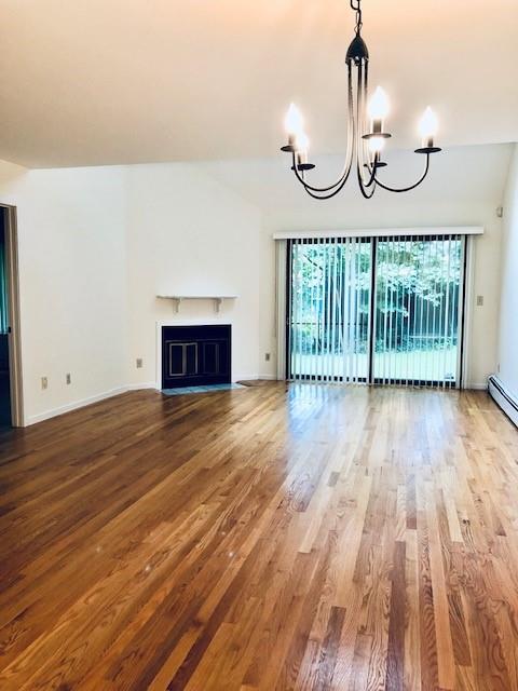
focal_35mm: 28
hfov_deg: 49.7
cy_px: 346
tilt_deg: -5.4
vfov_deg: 63.4
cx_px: 259
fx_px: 559
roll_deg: +0.6
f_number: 1.8
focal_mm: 3.99
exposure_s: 1/20
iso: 40
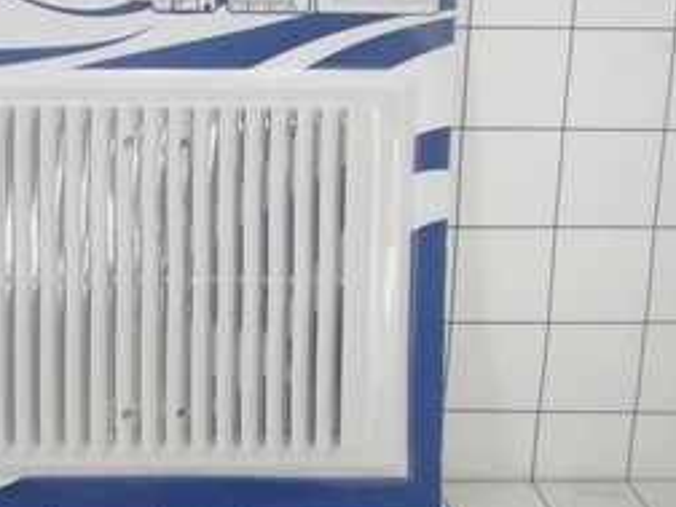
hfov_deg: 23.8
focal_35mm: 81
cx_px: 148
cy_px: 177
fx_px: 1582
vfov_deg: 18.2
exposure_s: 1/40
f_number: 4
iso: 125
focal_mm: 9.13
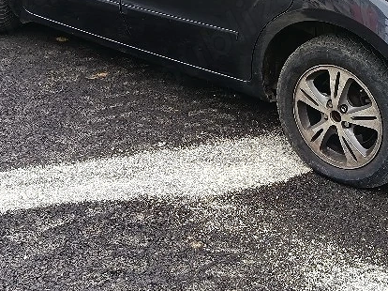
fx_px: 650
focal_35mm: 58
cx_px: 315
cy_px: 26
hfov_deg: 32.3
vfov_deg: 24.4
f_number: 1.75
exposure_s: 1/196
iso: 100
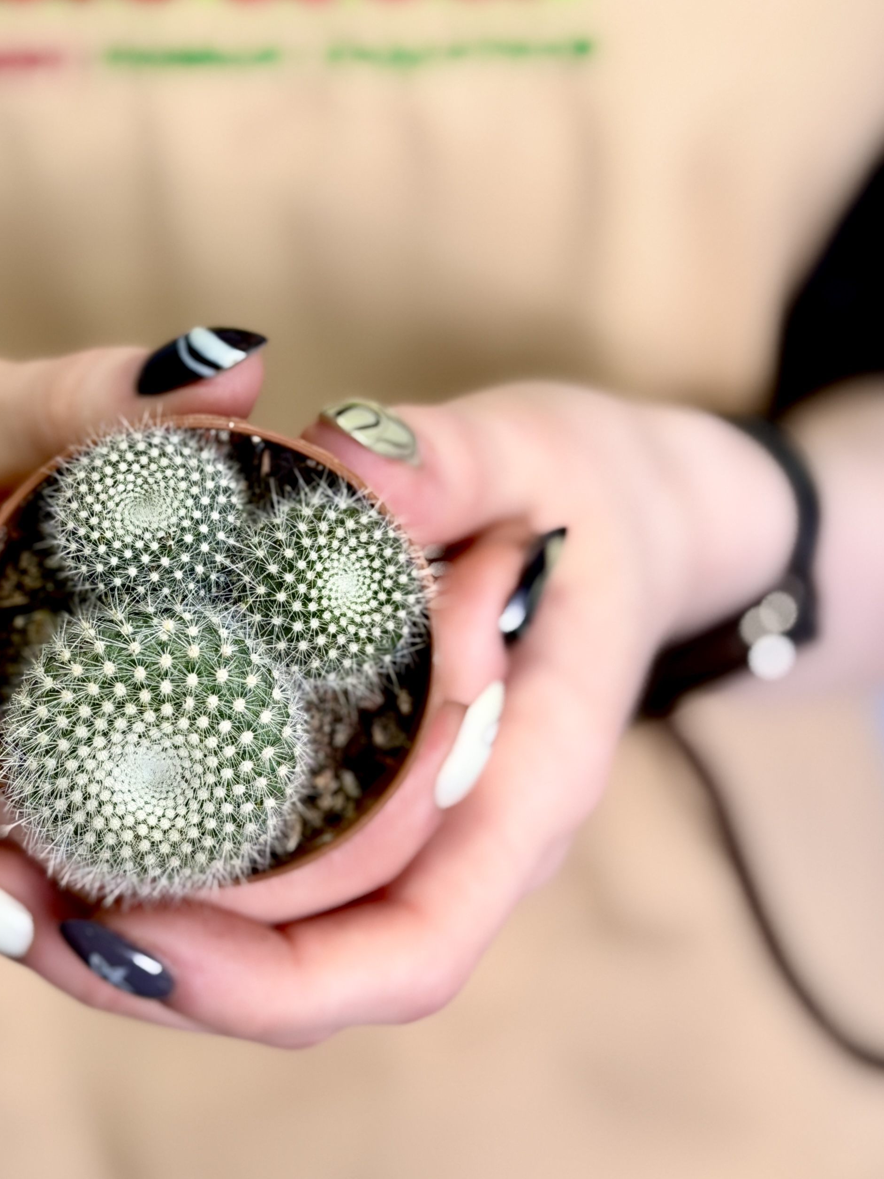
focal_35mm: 77
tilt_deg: -26.0
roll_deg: -0.5
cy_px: 591
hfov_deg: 19.0
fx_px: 2622
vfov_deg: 25.3
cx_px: 214
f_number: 1.78
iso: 50
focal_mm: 6.76
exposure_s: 1/125
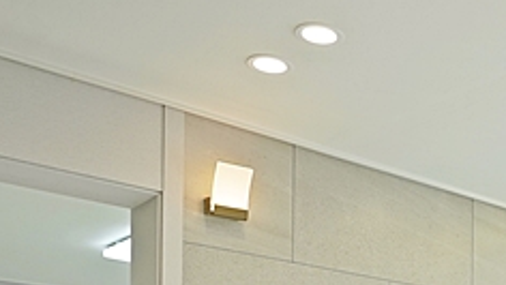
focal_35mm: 64
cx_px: 596
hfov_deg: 28.8
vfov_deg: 16.4
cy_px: 479
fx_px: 859
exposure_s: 1/125
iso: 250
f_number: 5.6
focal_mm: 18
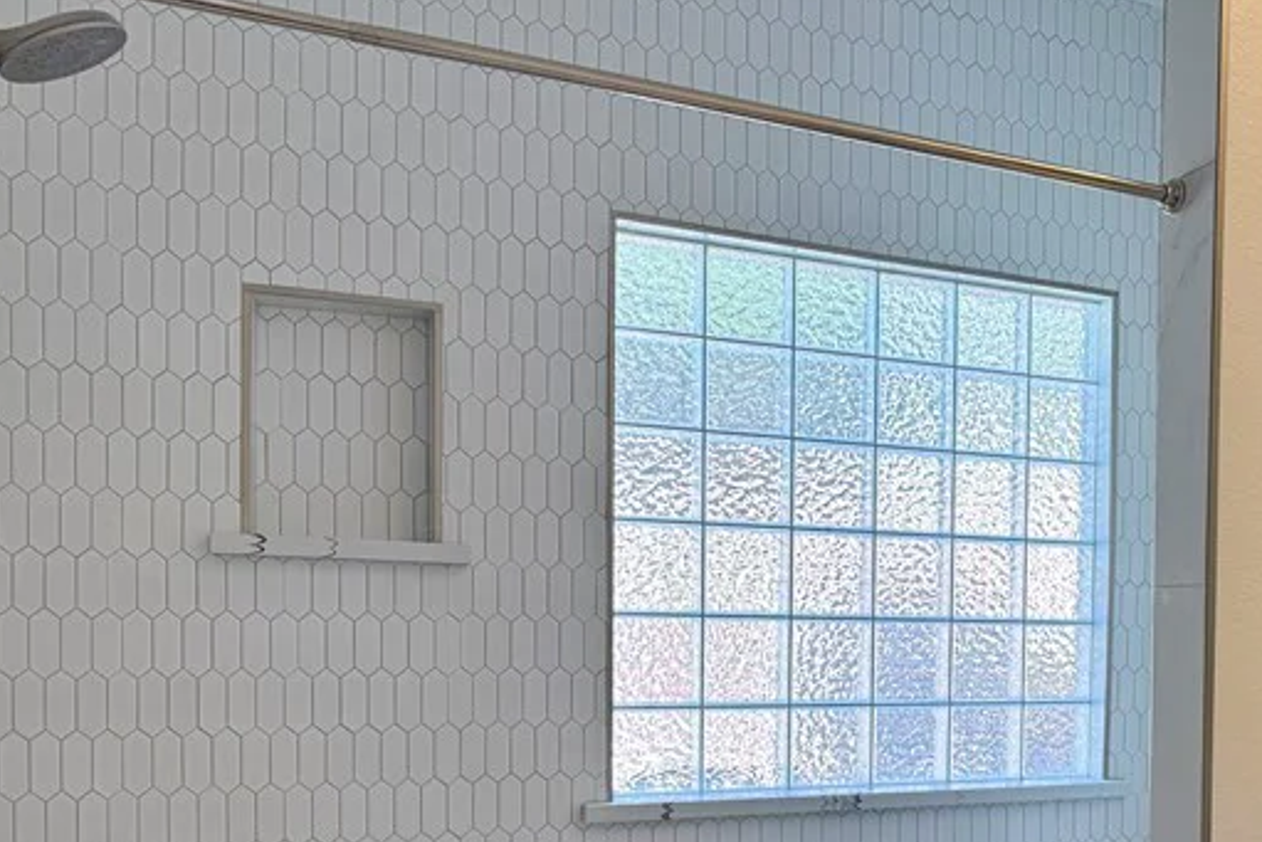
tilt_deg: -5.5
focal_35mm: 50
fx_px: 1753
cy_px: 664
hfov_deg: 38.4
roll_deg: +1.1
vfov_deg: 26.5
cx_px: 976
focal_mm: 6.76
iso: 100
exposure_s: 1/260
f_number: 1.78
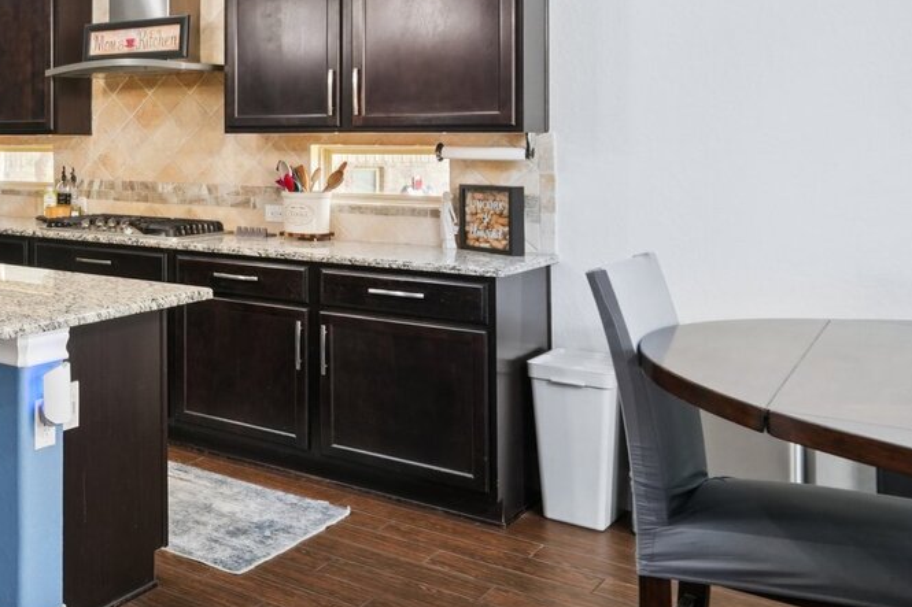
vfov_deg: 33.3
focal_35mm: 39
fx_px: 988
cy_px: 133
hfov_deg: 38.7
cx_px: -140
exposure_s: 1/15
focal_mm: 16
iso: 800
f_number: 8
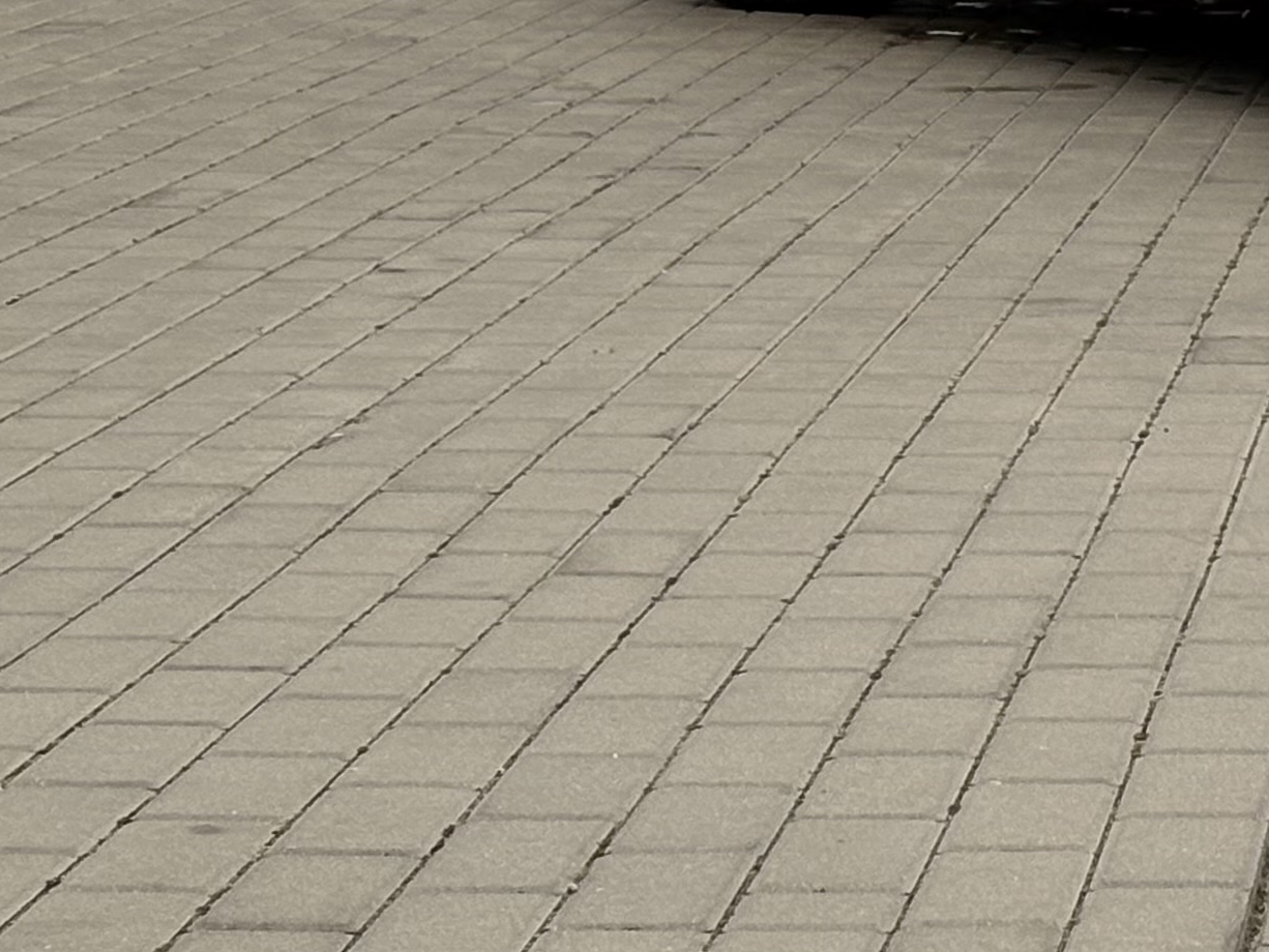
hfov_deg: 11.2
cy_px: -595
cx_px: 1808
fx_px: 6270
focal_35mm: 171
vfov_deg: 8.4
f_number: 1.6
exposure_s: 1/85
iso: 50
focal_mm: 5.96
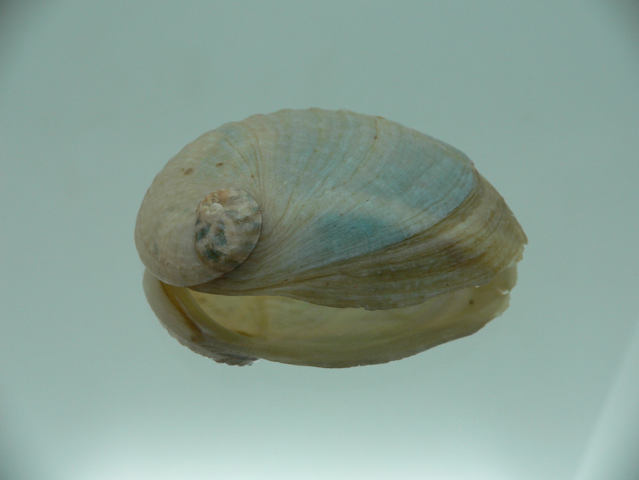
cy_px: 240
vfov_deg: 40.7
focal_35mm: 35
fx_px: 646
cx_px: 320
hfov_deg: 52.6
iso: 80
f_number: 2.8
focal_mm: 4.6
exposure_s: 1/60
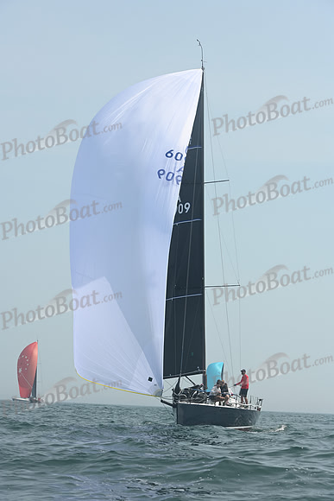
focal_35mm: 98
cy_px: 250
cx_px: 167
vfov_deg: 20.8
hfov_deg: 14.0
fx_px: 1363
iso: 320
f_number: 8
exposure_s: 1/1250
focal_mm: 98
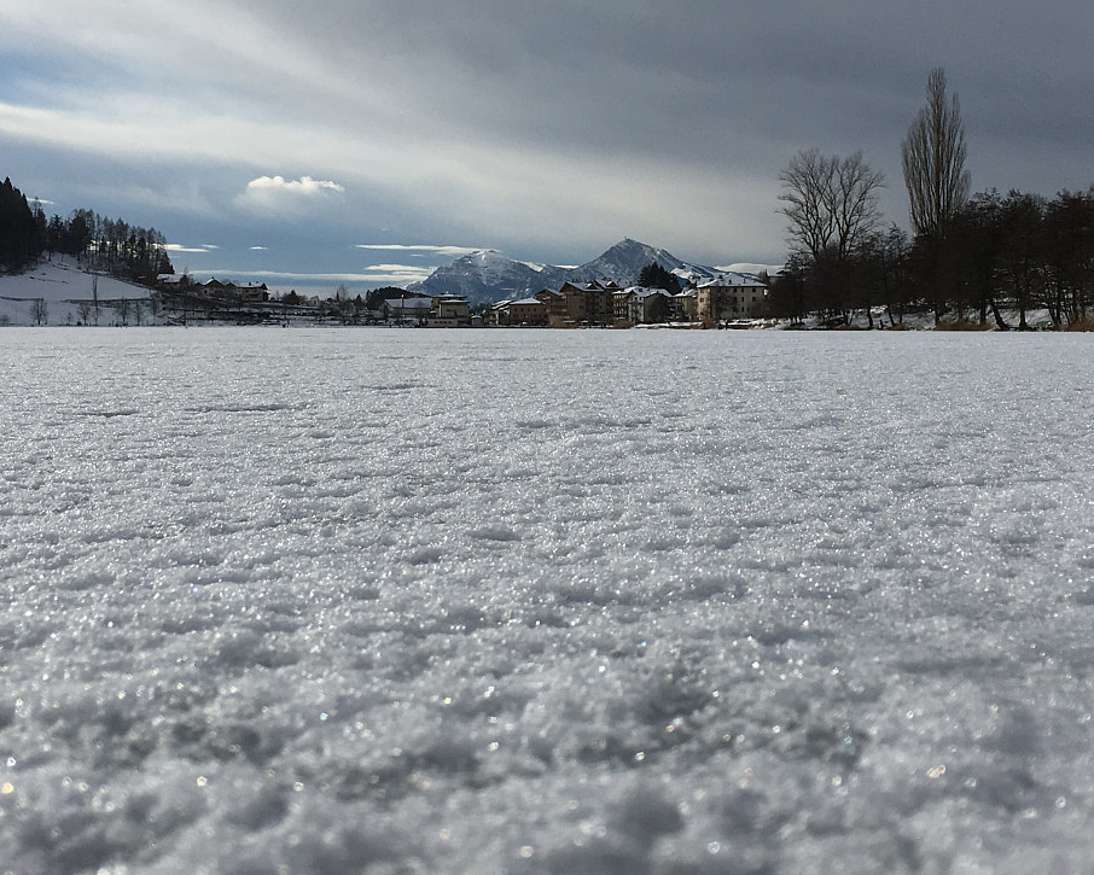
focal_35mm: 50
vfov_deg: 30.0
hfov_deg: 37.3
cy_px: 273
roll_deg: -1.9
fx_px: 1619
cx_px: 535
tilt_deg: +2.1
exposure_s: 1/4049
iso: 25
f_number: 2.2
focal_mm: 4.15
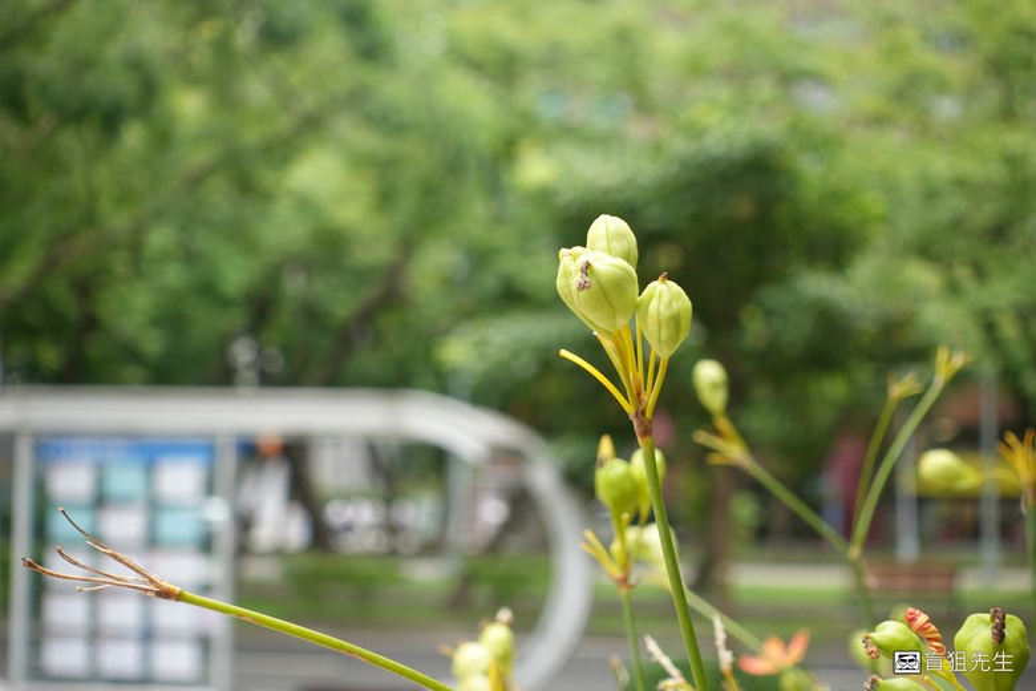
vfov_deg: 19.7
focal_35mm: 69
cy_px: 346
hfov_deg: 29.2
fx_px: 1986
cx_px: 518
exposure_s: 1/125
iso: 125
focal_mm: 25.42
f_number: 4
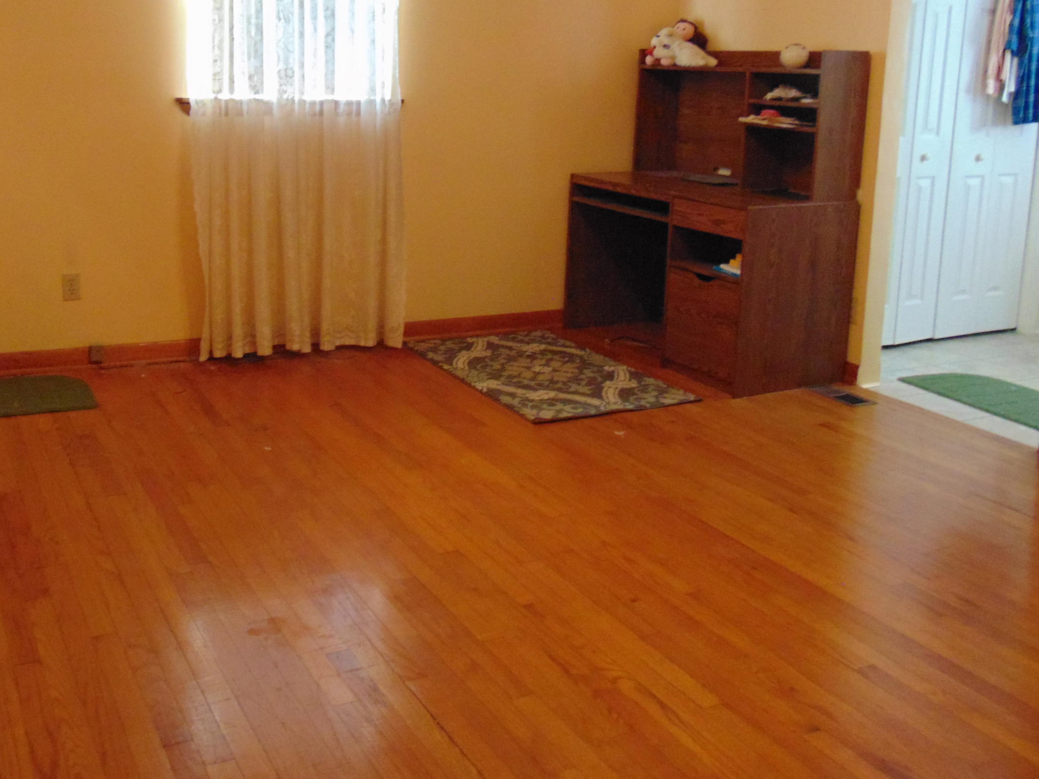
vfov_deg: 40.2
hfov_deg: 52.2
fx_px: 1050
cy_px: 263
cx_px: 407
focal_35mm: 35
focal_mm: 4.5
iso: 400
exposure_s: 1/20
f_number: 3
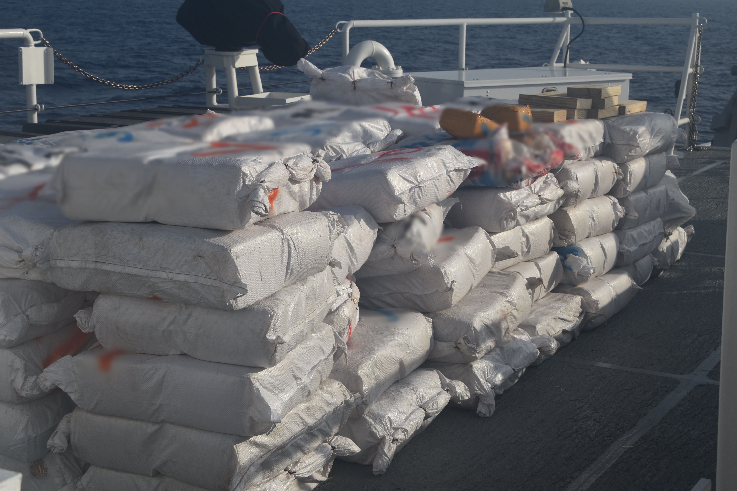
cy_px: 246
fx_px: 1290
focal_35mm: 63
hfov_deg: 31.9
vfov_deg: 21.6
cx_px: 368
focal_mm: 42
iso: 100
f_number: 9
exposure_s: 1/320
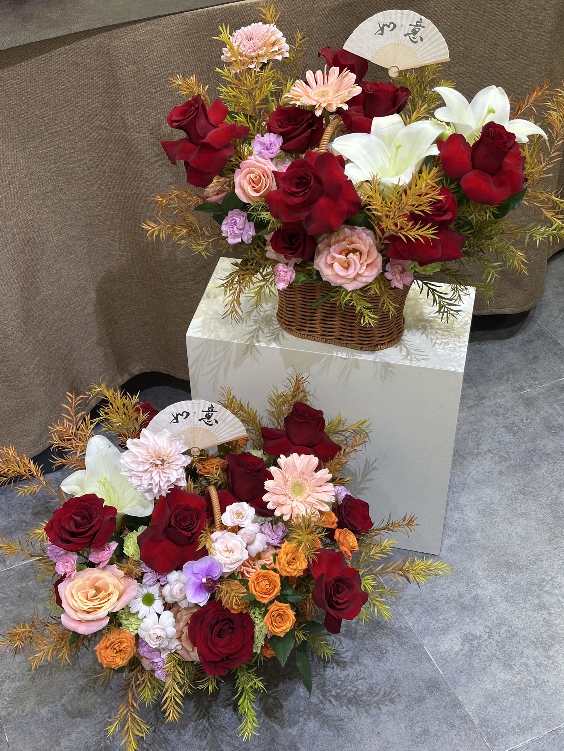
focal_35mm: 48
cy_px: 376
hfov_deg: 30.3
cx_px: 282
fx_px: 1043
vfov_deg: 39.7
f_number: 1.78
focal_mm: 6.86
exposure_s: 1/50
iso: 125
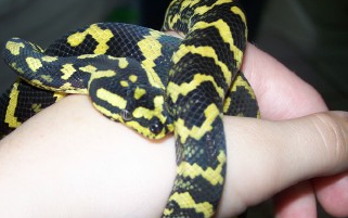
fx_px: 864
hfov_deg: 22.8
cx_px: 143
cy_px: 115
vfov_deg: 14.4
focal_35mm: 91
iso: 80
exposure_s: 1/80
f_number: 3.2
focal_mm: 11.5
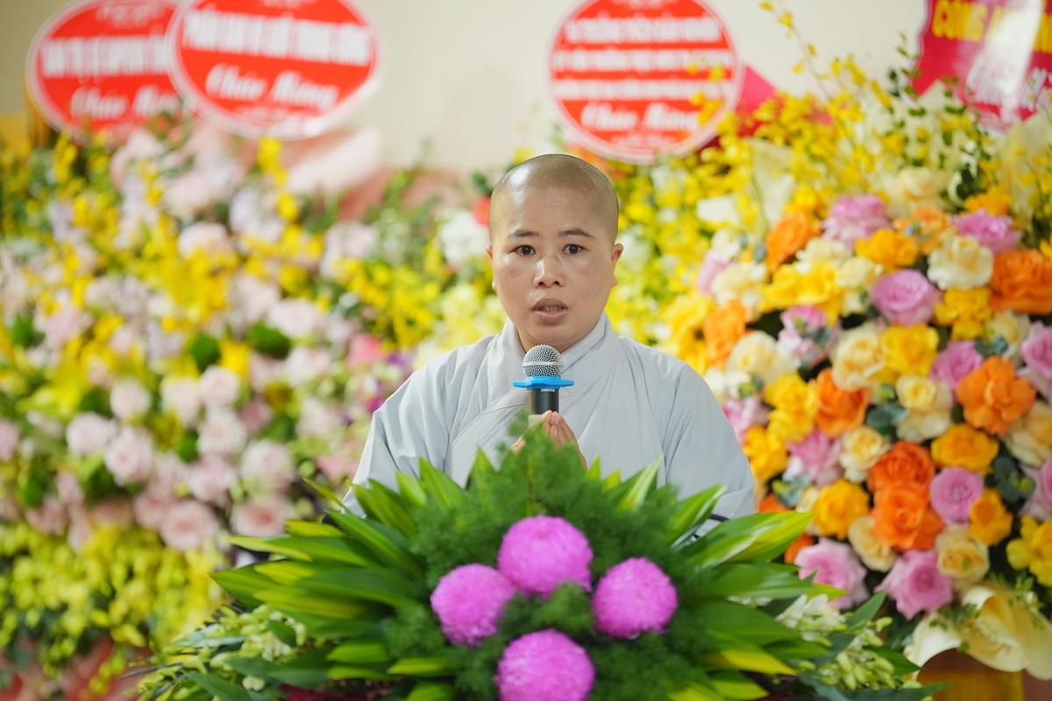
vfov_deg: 6.9
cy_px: 350
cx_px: 526
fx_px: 5844
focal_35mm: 200
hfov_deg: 10.3
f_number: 2.8
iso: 4000
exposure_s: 1/125
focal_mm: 200
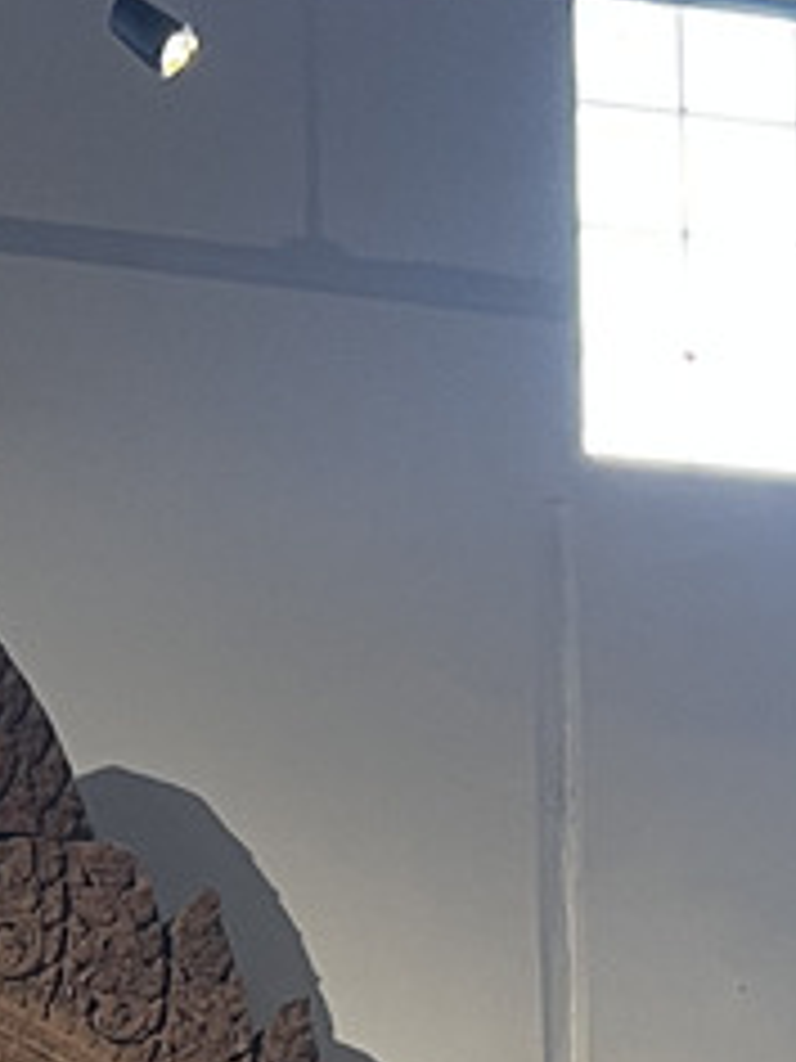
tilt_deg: +0.7
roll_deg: +1.2
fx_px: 4047
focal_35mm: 132
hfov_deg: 11.2
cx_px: 724
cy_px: 1994
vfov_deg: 13.3
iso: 160
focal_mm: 5.7
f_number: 1.5
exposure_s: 1/50
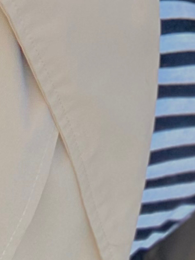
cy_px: -242
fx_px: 1097
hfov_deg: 10.0
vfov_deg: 12.2
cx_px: 226
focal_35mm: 146
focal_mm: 2.71
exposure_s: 1/122
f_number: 2.2
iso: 100
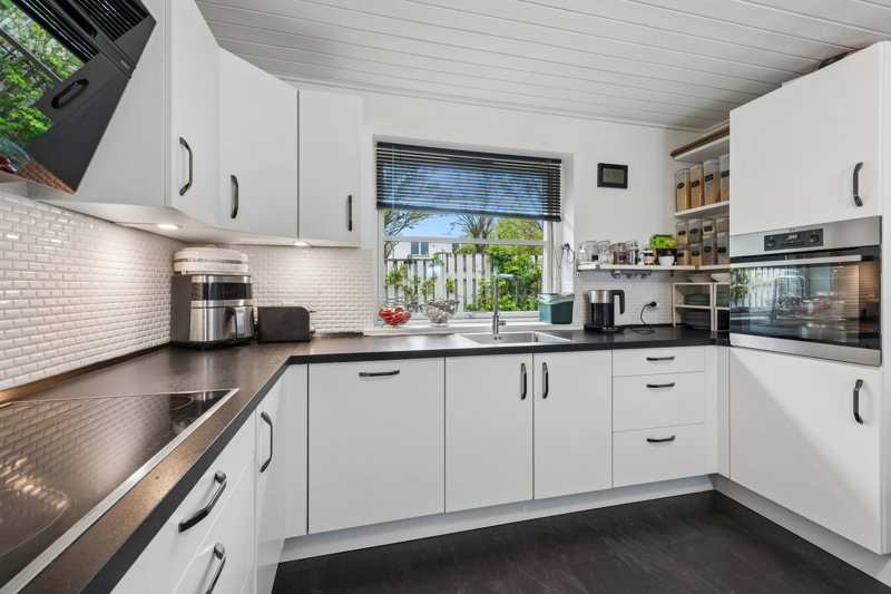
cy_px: 297
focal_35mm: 15
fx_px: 371
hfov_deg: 100.4
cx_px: 446
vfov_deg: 77.3
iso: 200
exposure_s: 1/4
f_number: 10
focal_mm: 15
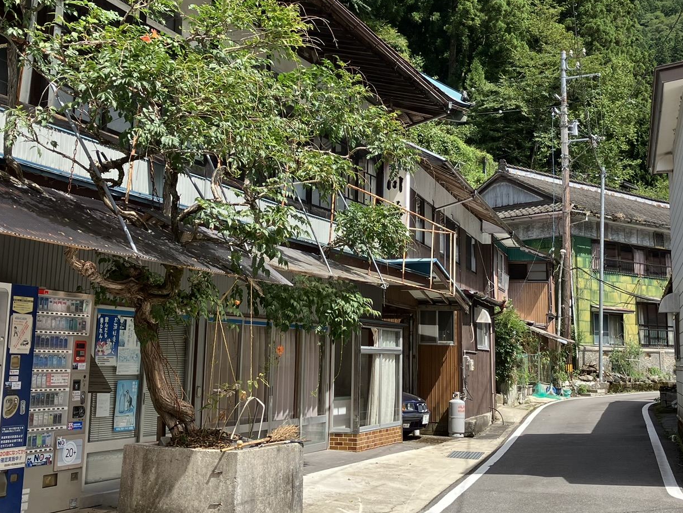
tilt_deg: +13.3
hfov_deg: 40.4
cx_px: 371
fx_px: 927
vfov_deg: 30.7
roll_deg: -0.6
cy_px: 174
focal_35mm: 47
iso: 32
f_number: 1.8
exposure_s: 1/838
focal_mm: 3.99
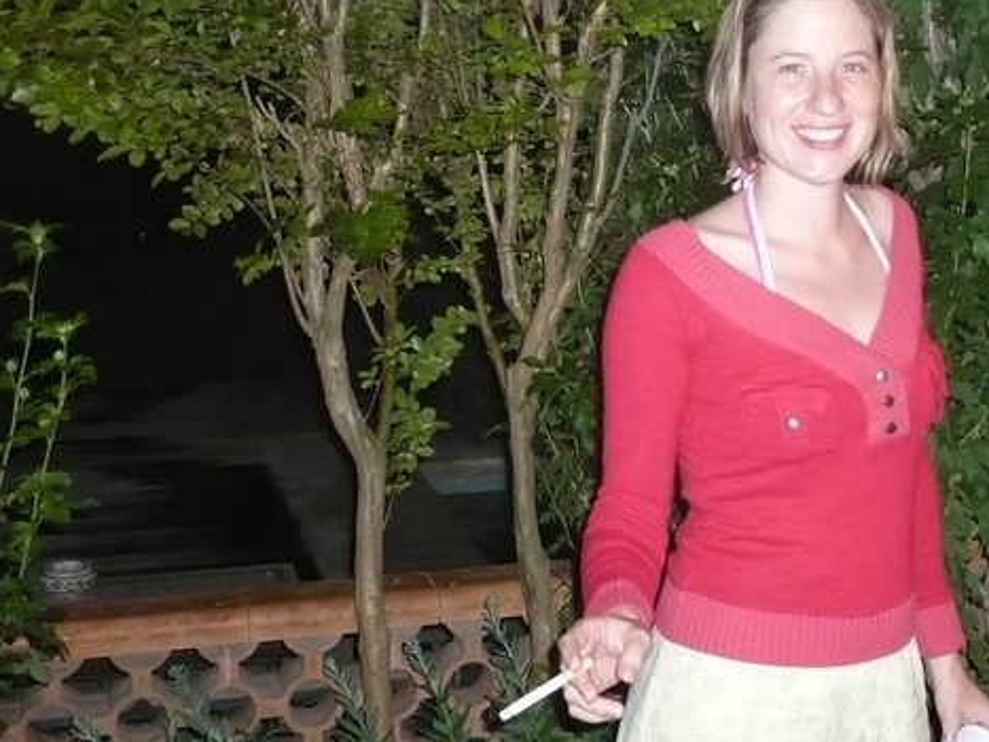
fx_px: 1714
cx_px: 809
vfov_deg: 24.2
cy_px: 210
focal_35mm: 60
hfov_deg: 31.3
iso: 500
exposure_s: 1/30
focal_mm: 5.8
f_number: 2.8
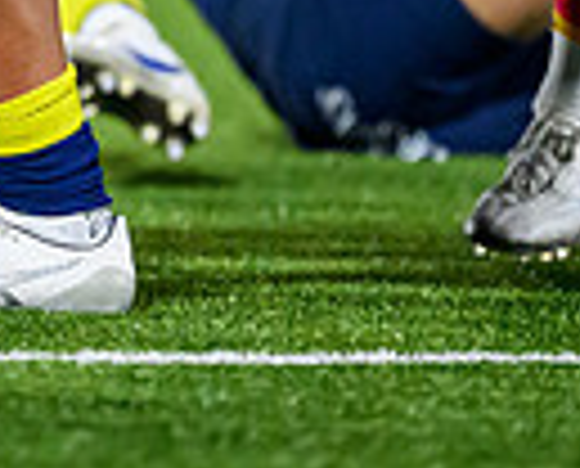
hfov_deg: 0.8
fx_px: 40910
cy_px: -373
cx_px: -390
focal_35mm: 2376
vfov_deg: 0.7
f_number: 3.2
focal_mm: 400
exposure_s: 1/1250
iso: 6400
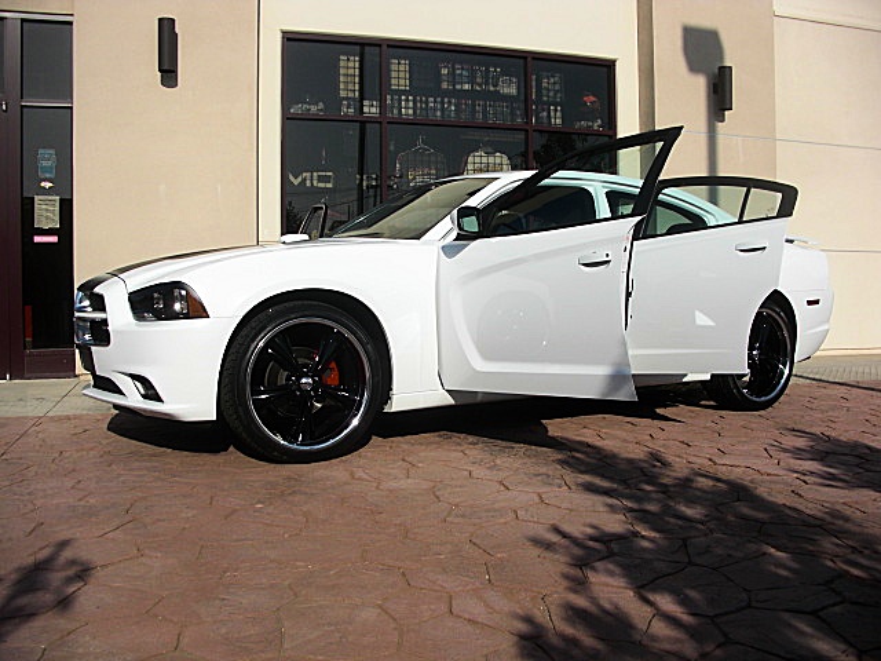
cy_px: 330
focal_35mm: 36
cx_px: 440
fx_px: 916
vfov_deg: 39.7
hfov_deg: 51.4
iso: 50
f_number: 7.9
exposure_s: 1/250
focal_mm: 6.3
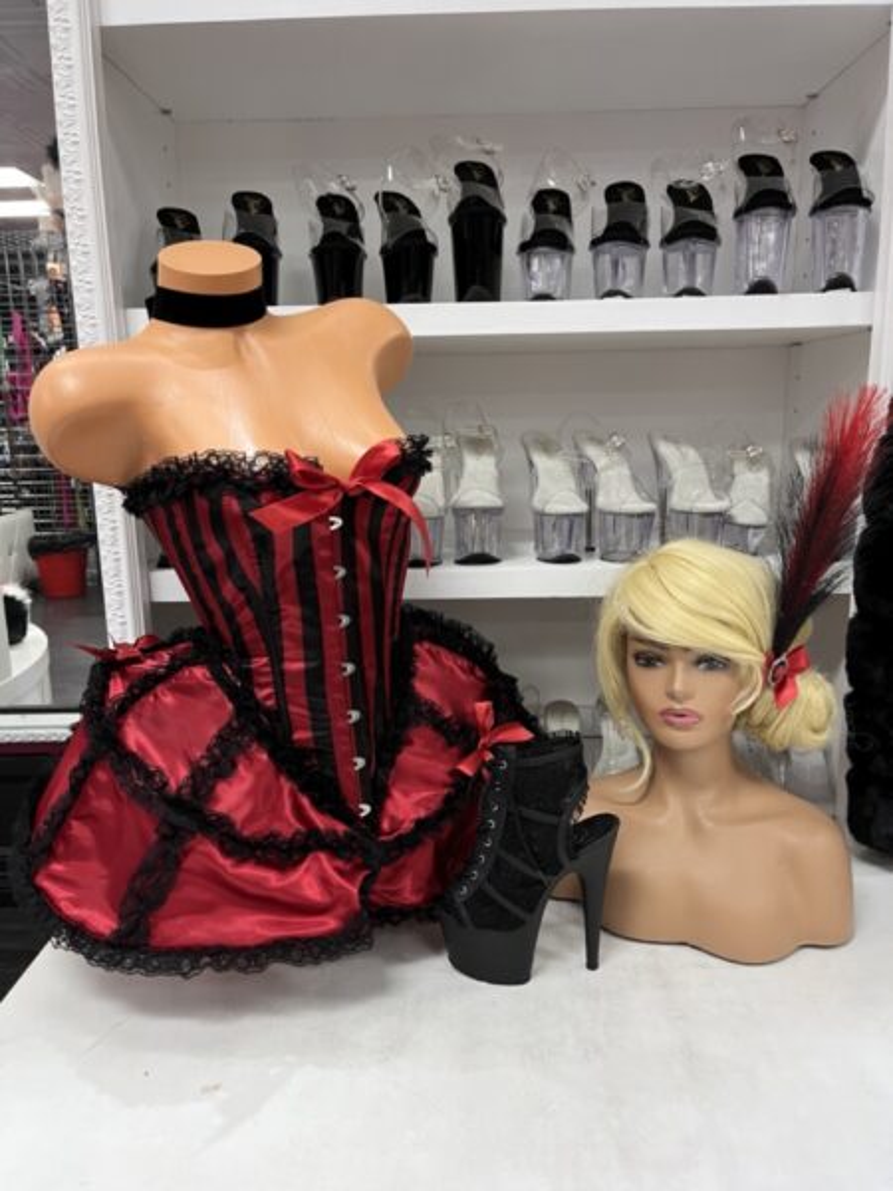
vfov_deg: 67.3
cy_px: 596
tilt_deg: -12.0
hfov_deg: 53.1
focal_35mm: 26
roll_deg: +1.6
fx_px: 894
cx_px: 446
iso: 200
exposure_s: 1/60
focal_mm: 5.1
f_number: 1.6
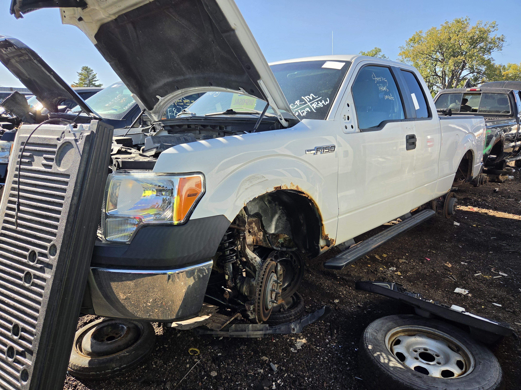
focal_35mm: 23
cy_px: 195
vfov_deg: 58.9
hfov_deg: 73.9
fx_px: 346
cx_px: 260
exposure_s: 1/2586
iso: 80
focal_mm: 5.4
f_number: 1.8
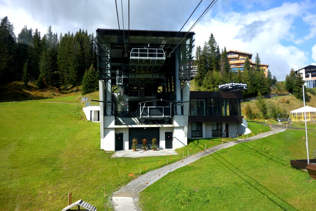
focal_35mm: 28
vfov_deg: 46.4
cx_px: 158
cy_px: 106
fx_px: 246
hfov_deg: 65.5
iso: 125
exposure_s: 1/250
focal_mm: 10.4
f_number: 5.6
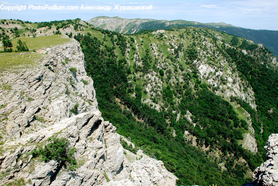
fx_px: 255
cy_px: 93
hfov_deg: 57.2
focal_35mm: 33
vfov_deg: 40.1
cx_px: 139
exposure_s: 1/800
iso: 1000
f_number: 13
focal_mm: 22
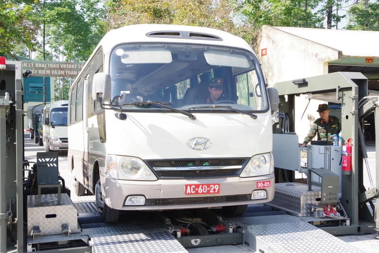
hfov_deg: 42.7
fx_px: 484
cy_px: 126
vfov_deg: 29.3
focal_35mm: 46
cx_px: 190
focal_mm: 31
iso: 800
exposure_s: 1/200
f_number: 11
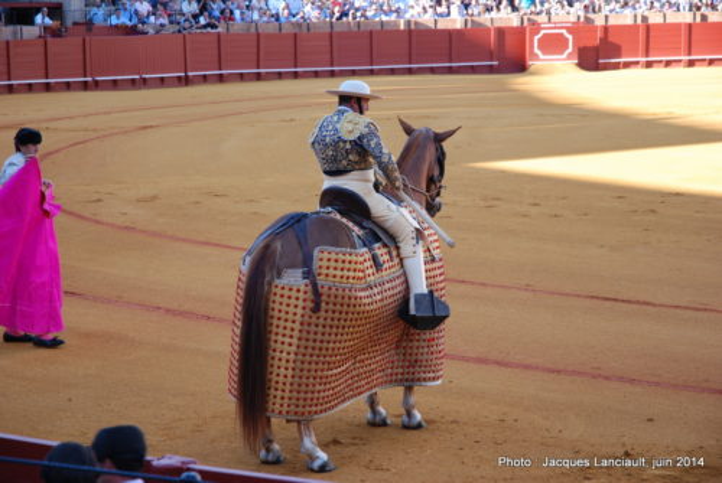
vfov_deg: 14.8
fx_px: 1868
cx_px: 361
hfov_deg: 21.9
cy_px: 242
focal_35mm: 93
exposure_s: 1/125
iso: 200
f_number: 4.5
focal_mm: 62
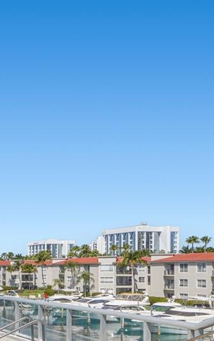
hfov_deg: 21.5
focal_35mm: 42
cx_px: -160
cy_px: 296
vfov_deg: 43.7
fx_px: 391
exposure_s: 1/25
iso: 100
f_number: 20
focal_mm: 14
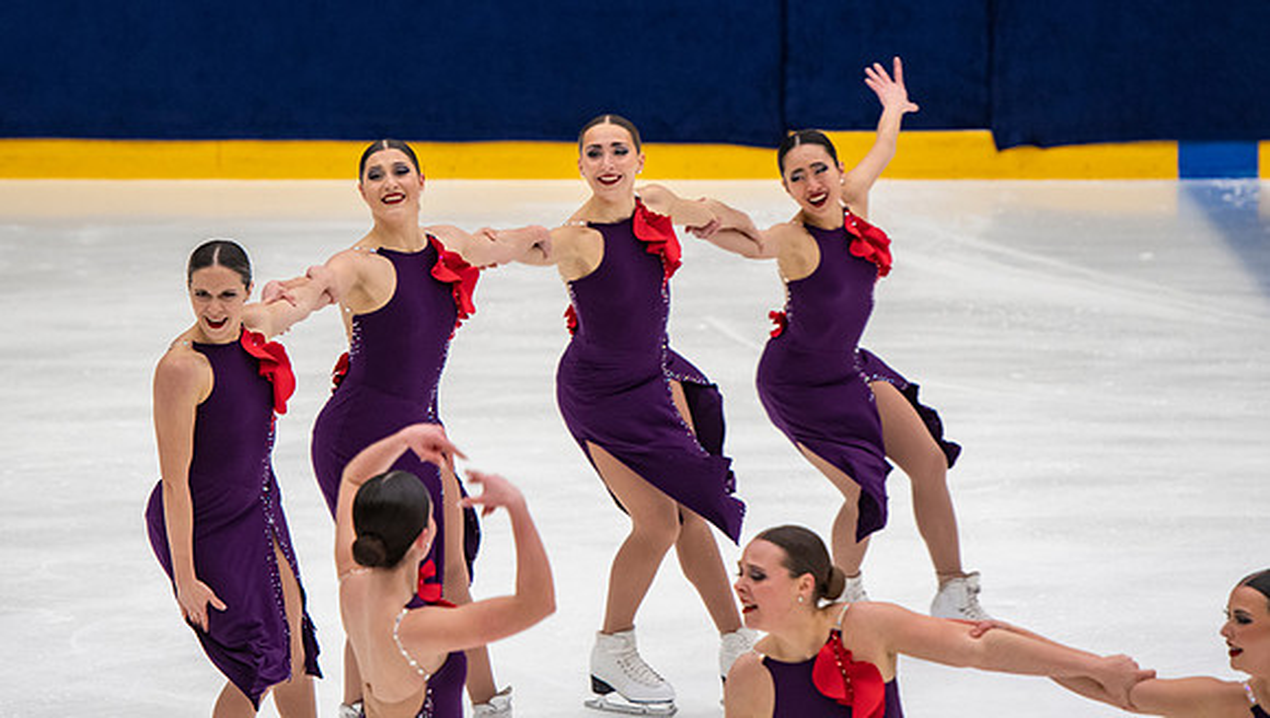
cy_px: 253
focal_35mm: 304
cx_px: 569
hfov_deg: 7.1
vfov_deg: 4.0
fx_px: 10249
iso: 1100
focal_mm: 175
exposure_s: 1/400
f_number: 3.5
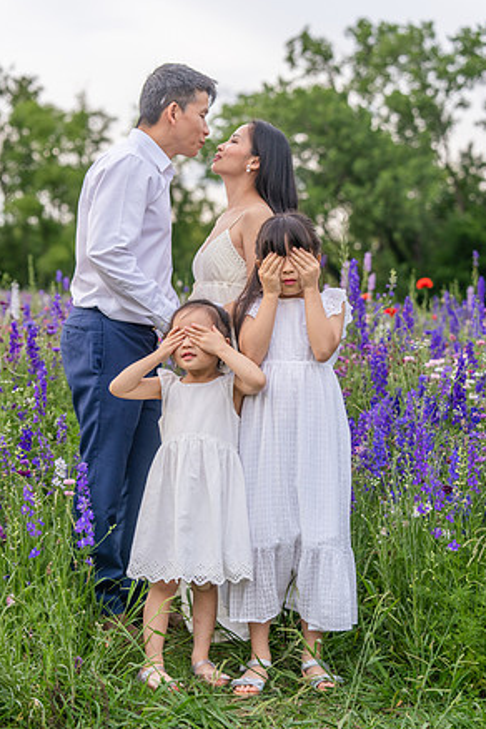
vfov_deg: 28.1
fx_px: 1458
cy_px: 363
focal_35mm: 72
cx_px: 241
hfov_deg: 18.9
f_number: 3.5
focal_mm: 70
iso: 250
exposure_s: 1/640
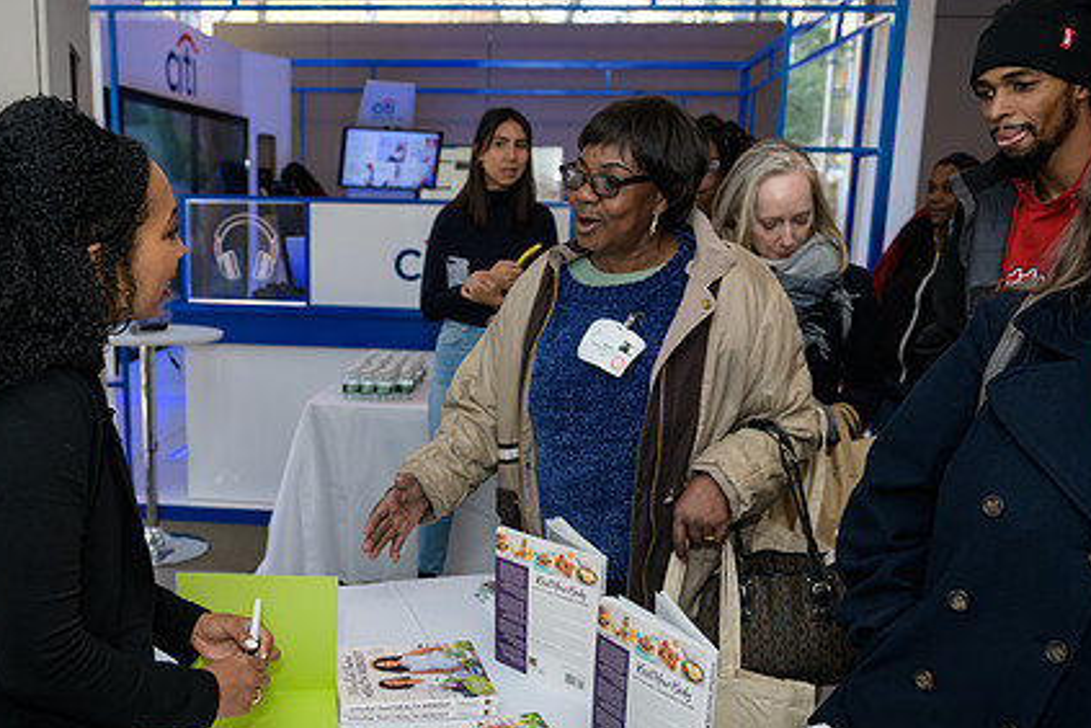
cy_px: 448
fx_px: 1121
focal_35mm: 37
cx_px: 426
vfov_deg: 35.8
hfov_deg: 51.5
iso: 200
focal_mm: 27
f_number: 3.2
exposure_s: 1/125
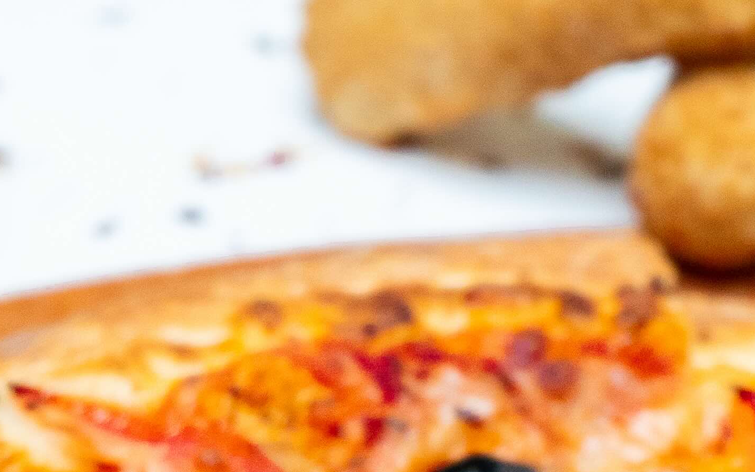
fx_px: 5925
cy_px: 781
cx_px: 475
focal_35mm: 288
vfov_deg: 4.5
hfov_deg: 7.3
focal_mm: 67
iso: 1000
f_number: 5.6
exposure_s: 1/80
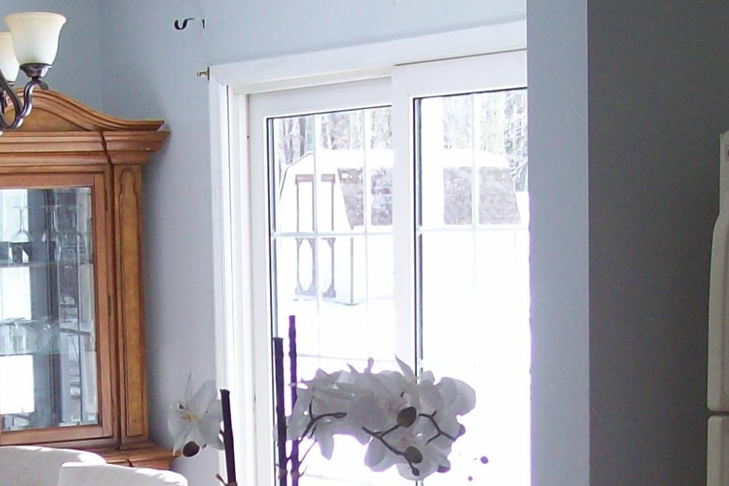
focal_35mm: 103
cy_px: 607
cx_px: 271
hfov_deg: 19.8
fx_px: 2085
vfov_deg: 12.9
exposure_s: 1/131
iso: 80
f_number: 2.7
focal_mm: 6
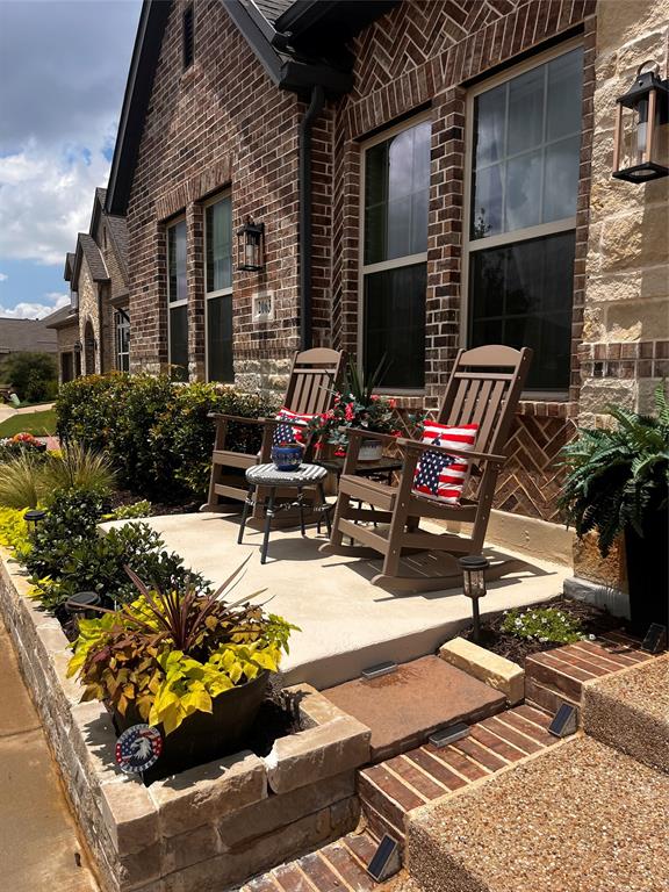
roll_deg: +0.3
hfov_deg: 53.1
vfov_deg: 67.3
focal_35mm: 26
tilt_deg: -5.8
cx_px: 334
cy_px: 446
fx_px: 670
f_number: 1.6
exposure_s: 1/5319
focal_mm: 5.1
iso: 50
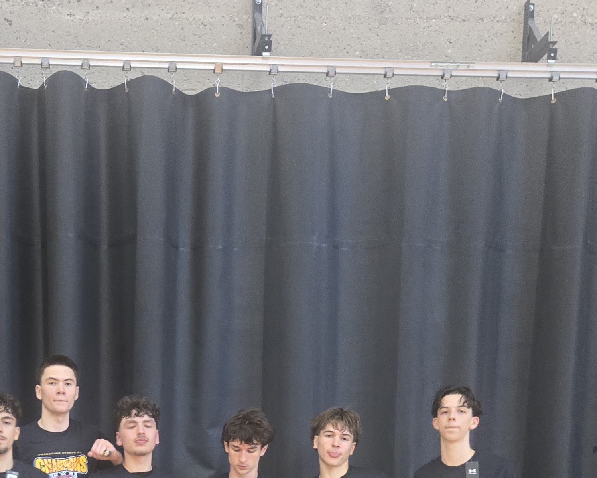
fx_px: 1060
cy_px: 581
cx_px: 144
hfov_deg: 30.9
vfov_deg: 23.2
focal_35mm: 60
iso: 640
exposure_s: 1/120
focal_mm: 5.4
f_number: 1.8
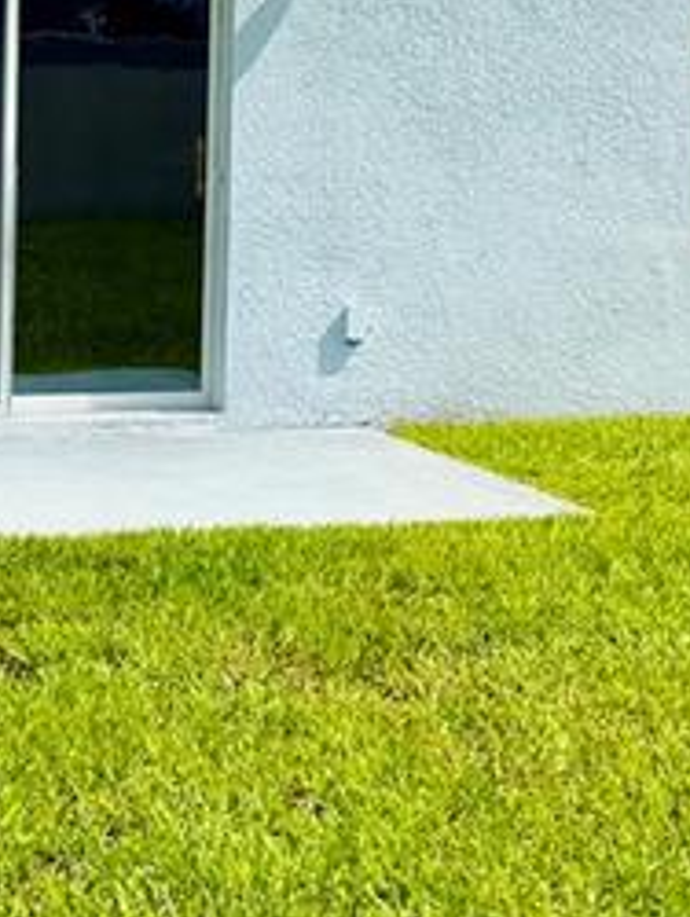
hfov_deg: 12.9
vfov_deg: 16.8
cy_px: 15
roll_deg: -3.2
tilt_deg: -1.4
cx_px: 451
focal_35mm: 115
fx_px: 3051
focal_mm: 6.76
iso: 80
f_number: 1.78
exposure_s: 1/8130
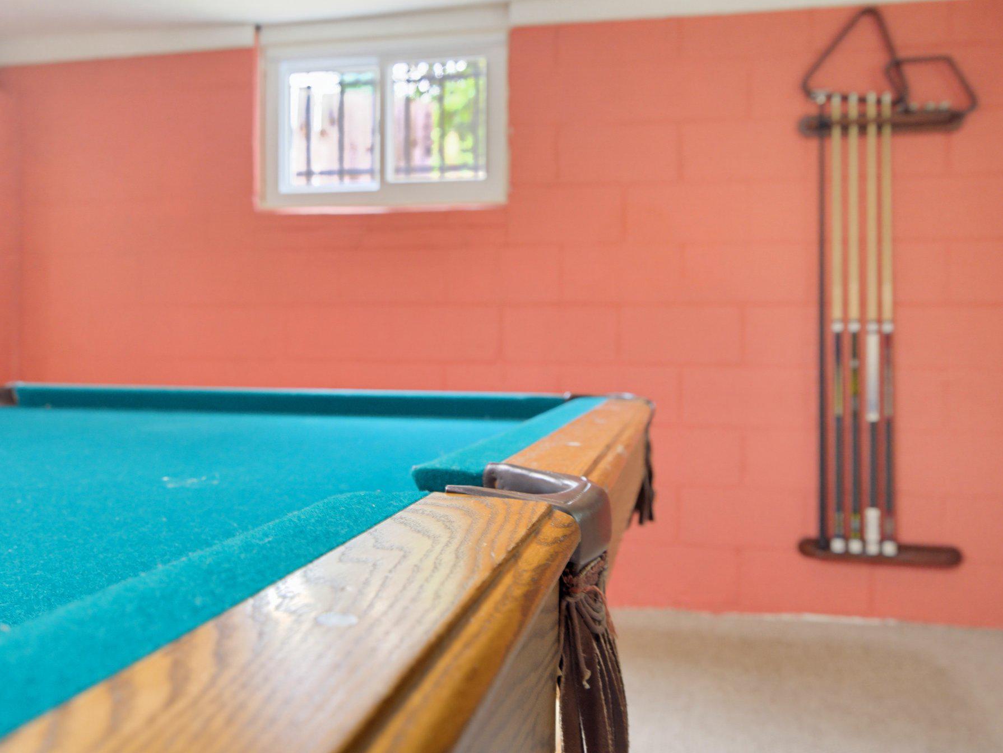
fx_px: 956
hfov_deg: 55.1
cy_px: 382
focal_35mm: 33
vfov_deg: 43.0
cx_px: 430
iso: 800
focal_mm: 30
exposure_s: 1/3.33
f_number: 8
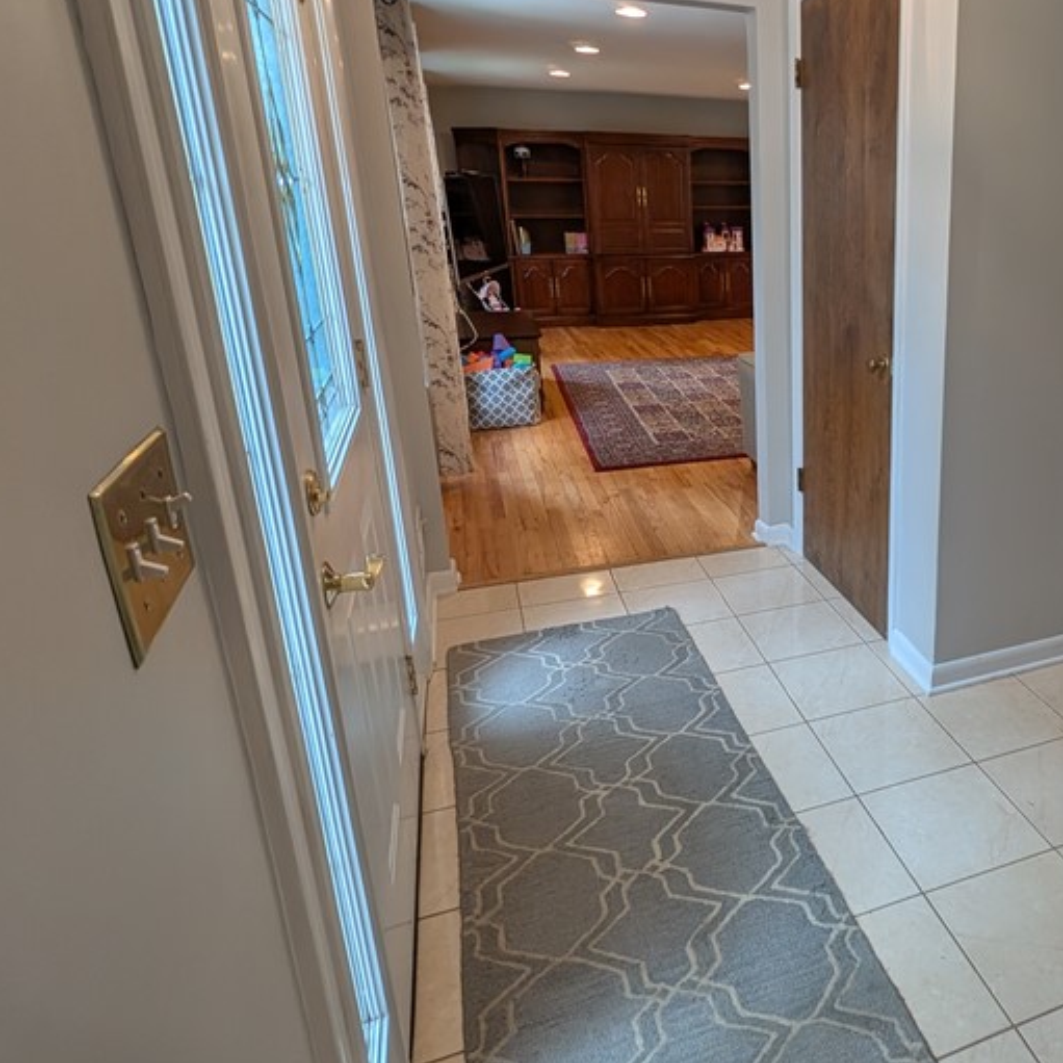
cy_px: 451
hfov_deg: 61.6
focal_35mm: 23
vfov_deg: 66.9
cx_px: 852
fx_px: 799
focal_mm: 1.95
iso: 50
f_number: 2.2
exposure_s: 1/24
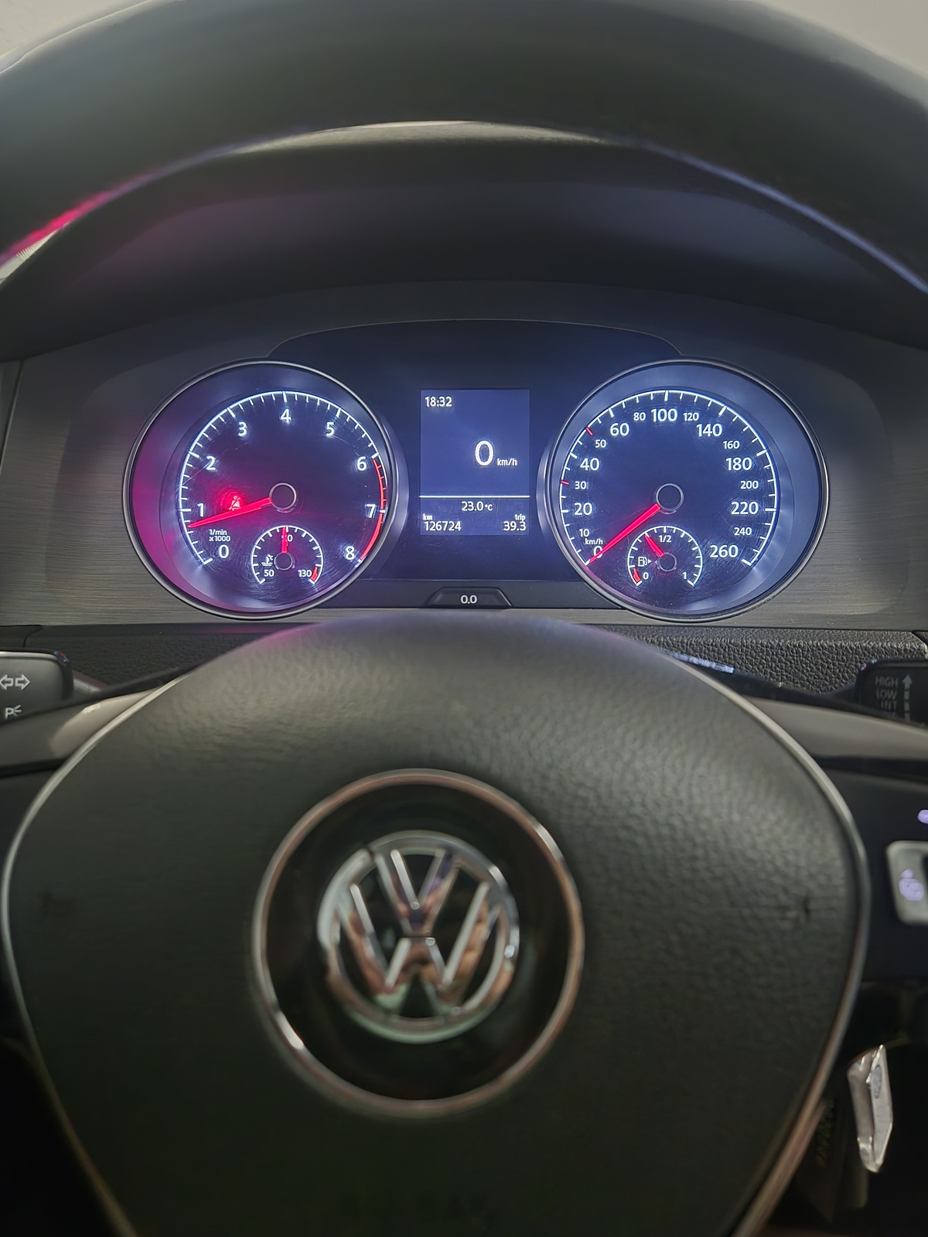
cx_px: 464
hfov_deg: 58.9
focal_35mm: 23
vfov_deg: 73.9
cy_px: 618
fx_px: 822
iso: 2000
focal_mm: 5.4
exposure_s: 1/24.6
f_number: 1.8
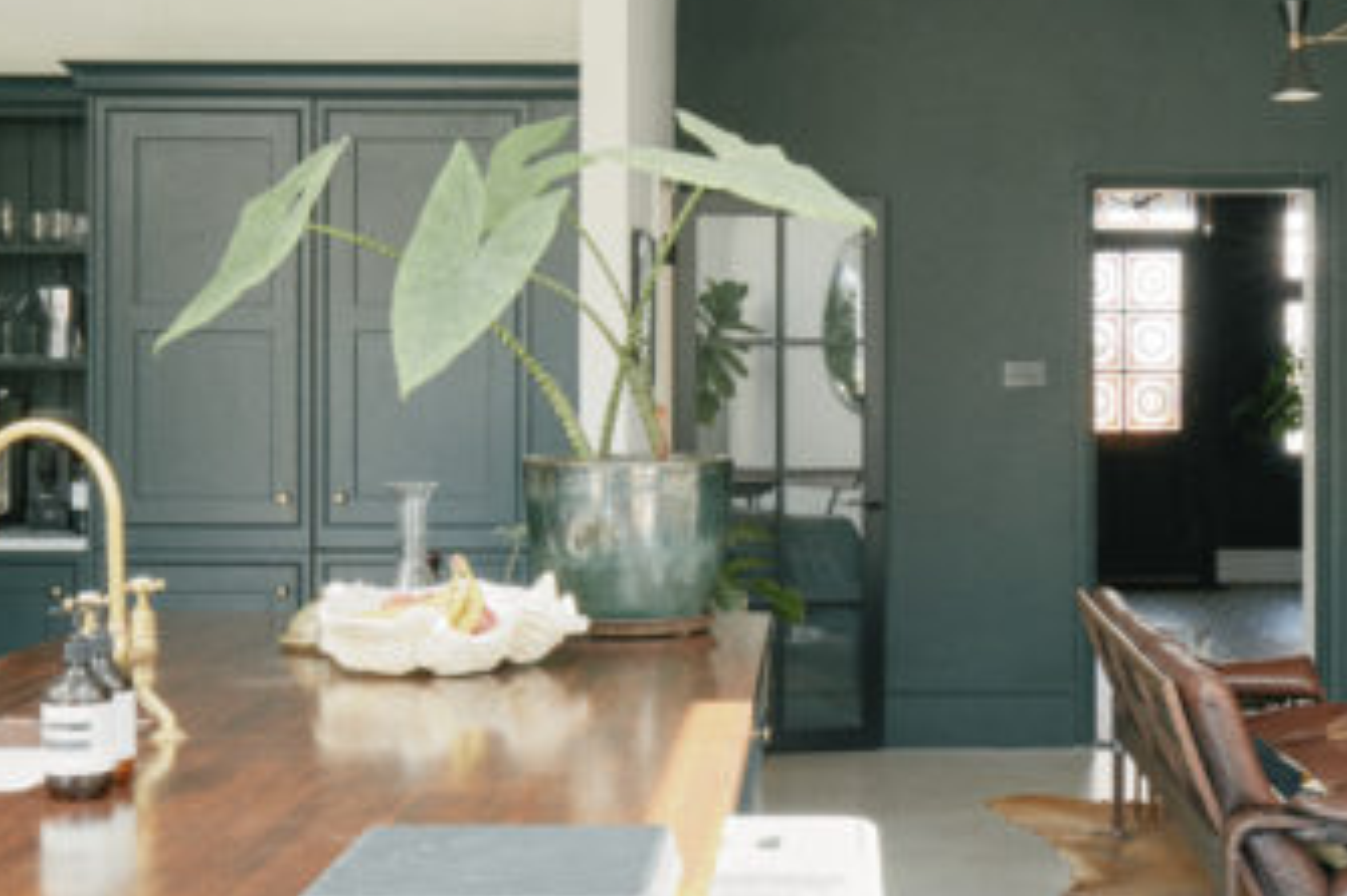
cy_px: 386
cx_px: 941
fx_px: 2057
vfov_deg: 24.6
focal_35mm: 55
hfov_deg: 35.8
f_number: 11
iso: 160
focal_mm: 16
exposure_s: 1/1.59
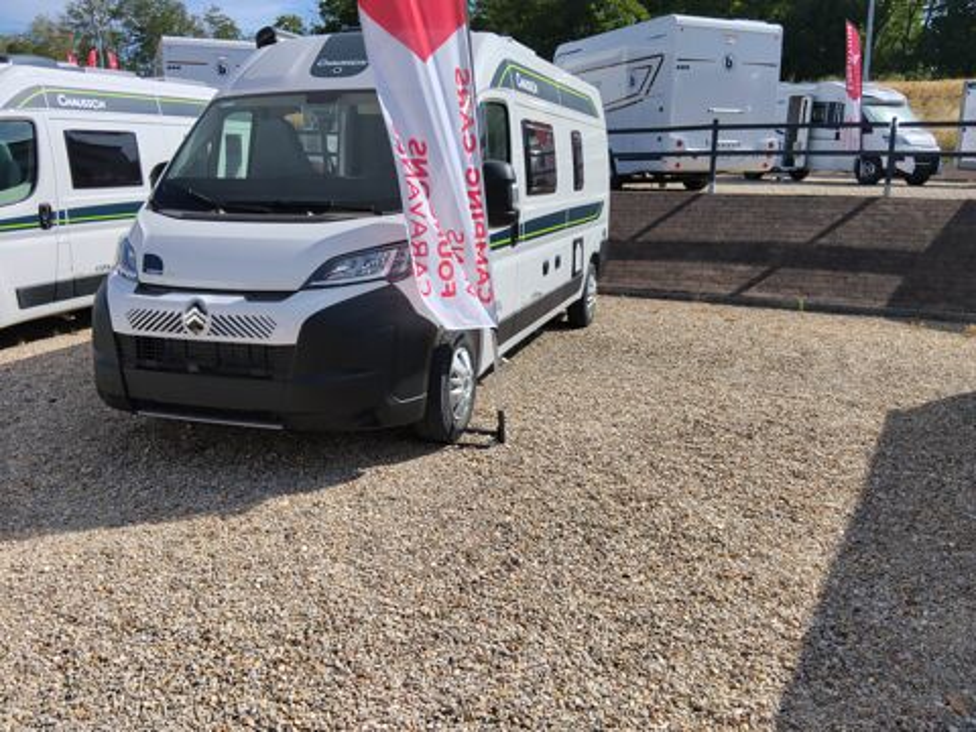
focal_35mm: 29
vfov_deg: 48.2
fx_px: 818
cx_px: 488
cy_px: 366
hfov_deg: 61.7
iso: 50
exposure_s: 1/2150
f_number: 1.8
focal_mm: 3.96
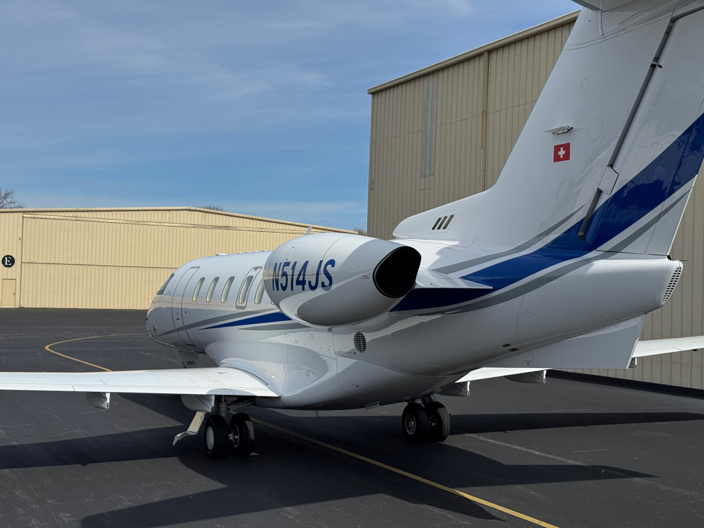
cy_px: 264
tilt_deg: +1.2
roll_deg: -1.3
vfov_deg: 30.3
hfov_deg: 39.7
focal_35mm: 48
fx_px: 976
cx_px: 352
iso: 64
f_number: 1.78
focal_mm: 6.76
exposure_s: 1/9009
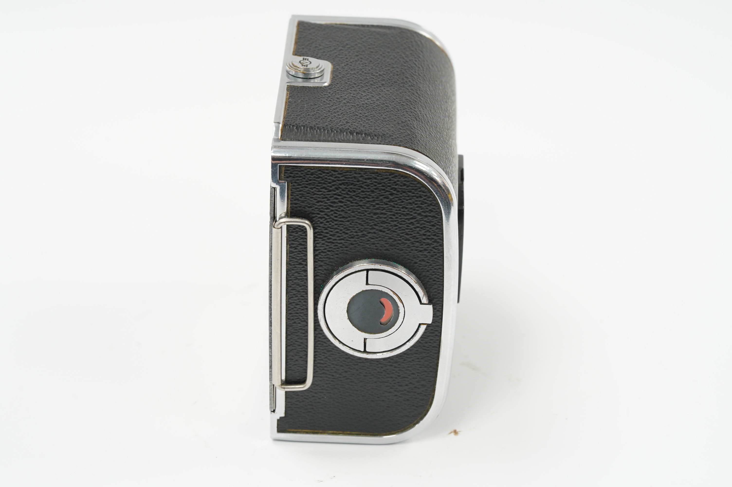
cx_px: 366
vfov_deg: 15.2
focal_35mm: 90
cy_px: 244
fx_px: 1828
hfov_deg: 22.6
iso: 1000
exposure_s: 1/10
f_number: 11
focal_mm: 90
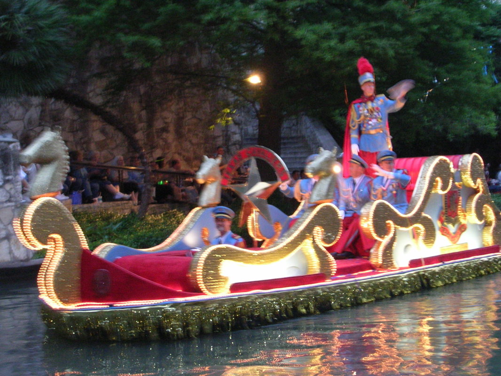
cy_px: 188
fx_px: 970
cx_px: 250
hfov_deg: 29.0
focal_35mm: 67
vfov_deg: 21.9
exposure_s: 1/5.8
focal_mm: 10.2
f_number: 3.6
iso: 200
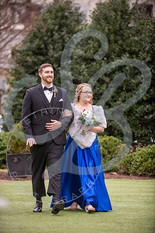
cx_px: 78
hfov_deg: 9.1
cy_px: 116
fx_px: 969
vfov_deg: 13.7
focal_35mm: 150
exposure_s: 1/1000
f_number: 2.8
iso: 640
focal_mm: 150
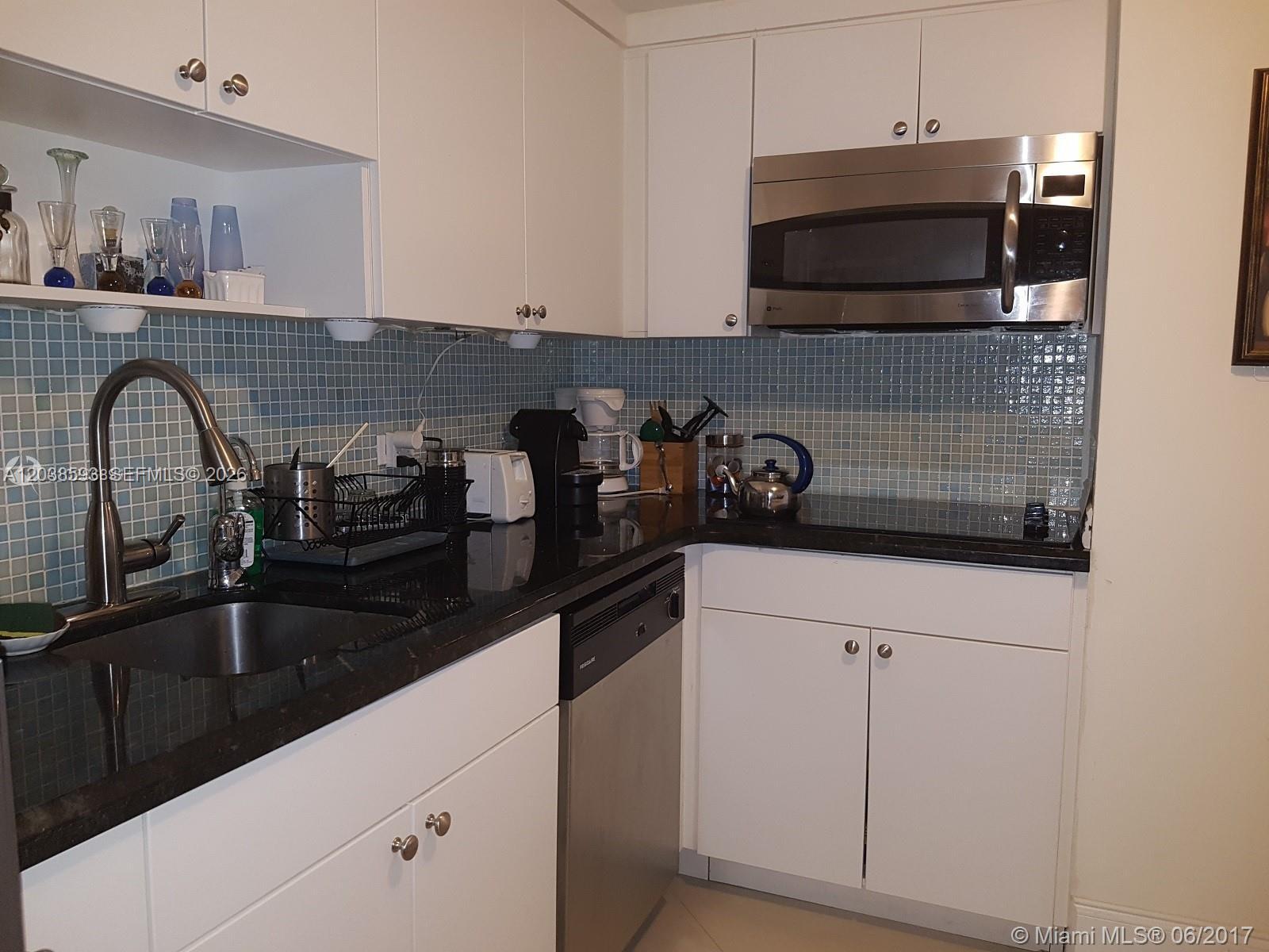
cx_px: 634
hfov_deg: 67.3
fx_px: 953
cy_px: 476
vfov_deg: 53.1
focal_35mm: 26
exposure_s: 1/30
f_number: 1.7
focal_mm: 4.2
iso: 125
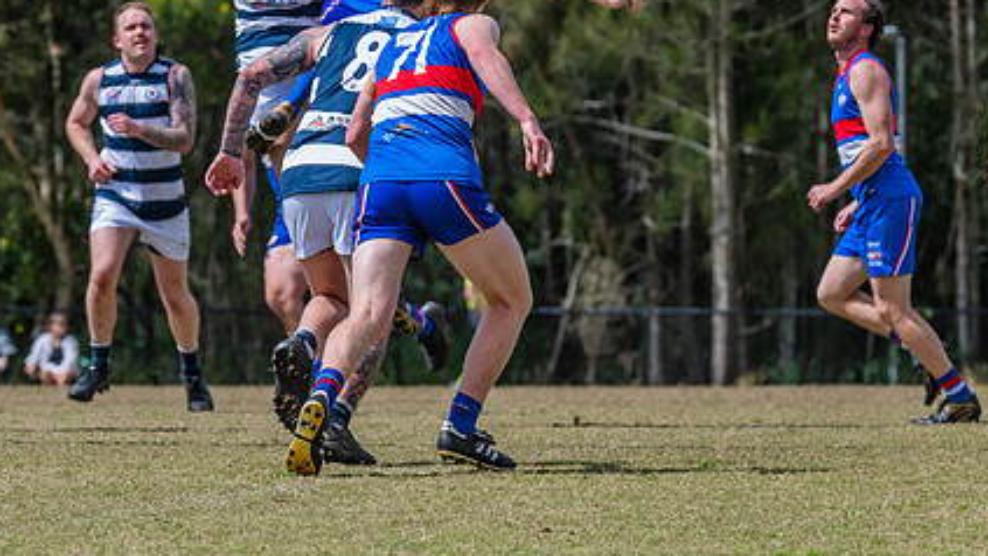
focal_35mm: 402
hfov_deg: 5.4
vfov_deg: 3.0
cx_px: 388
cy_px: 137
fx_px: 10532
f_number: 8
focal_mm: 270
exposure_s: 1/1600
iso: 800
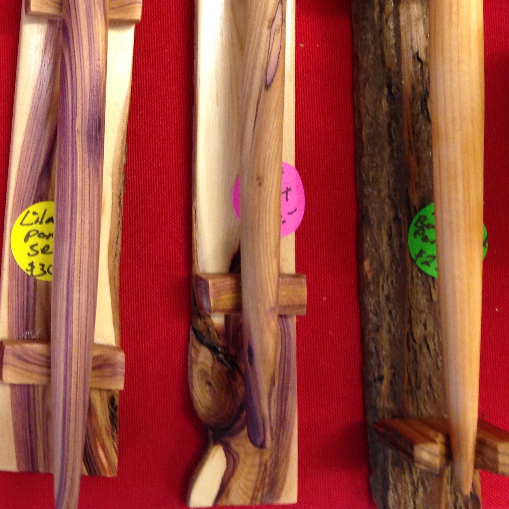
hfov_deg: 26.1
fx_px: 1031
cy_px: 116
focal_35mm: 62
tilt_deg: -84.8
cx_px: -12
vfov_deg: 27.3
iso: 125
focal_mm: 4.12
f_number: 2.4
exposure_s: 1/20
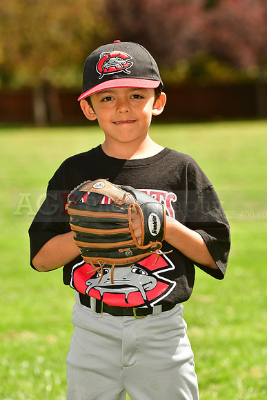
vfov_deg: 10.2
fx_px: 2251
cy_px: 200
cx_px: 134
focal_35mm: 202
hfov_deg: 6.8
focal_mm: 135
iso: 200
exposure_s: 1/640
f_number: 5
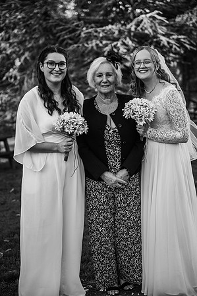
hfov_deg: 19.4
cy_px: 148
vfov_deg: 28.9
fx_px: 576
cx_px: 98
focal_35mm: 70
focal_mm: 70
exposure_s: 1/640
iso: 100
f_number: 2.8
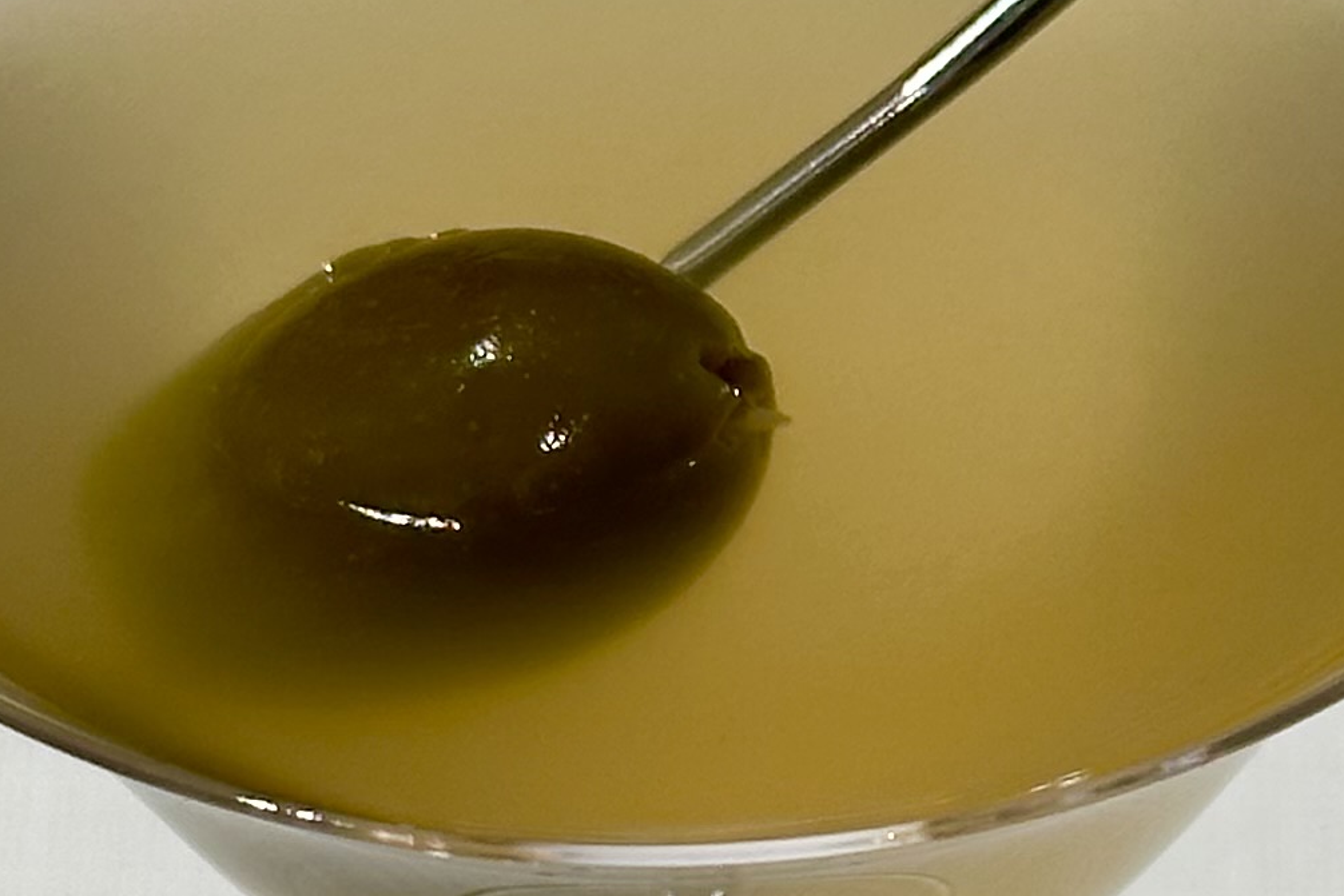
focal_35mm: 200
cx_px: 999
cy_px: 1377
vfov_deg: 6.8
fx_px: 7467
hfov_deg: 10.3
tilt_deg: -51.0
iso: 64
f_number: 1.78
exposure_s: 1/120
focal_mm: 6.86
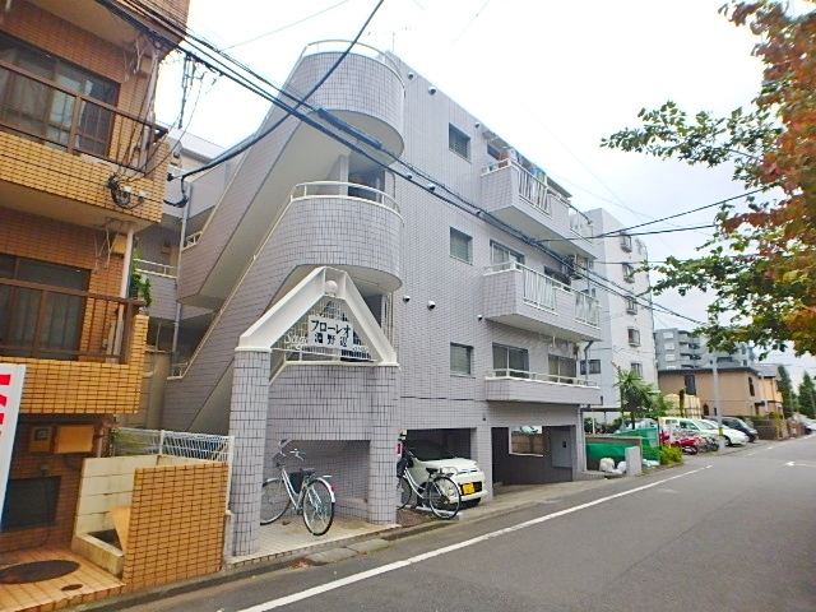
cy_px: 306
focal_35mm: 21
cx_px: 408
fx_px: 495
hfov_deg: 79.0
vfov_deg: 63.4
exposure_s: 1/250
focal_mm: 3.7
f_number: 3.5
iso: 125
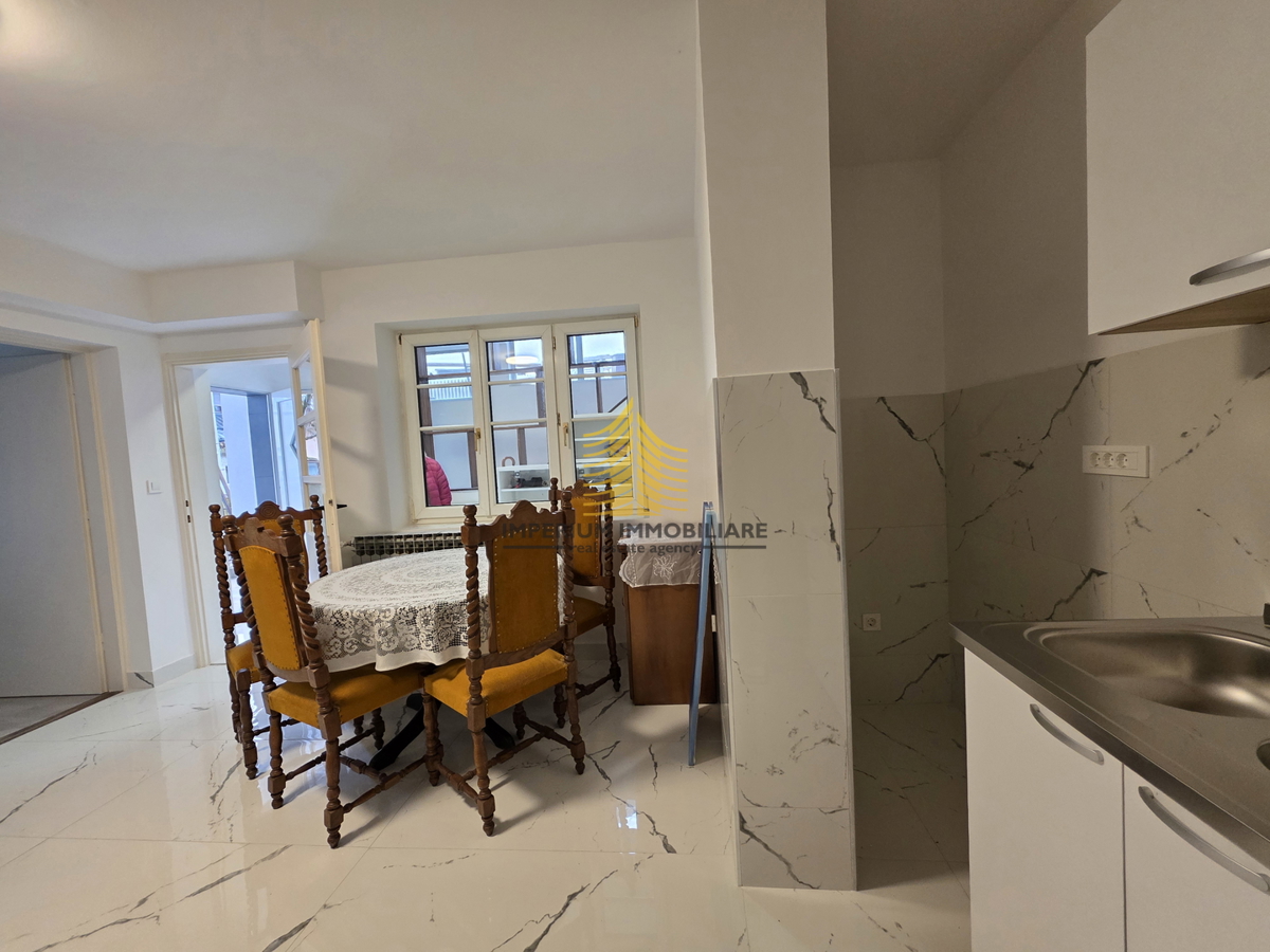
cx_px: 635
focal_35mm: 13
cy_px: 476
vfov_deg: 89.9
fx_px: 477
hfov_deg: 106.2
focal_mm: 2.2
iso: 320
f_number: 1.9
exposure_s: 1/120
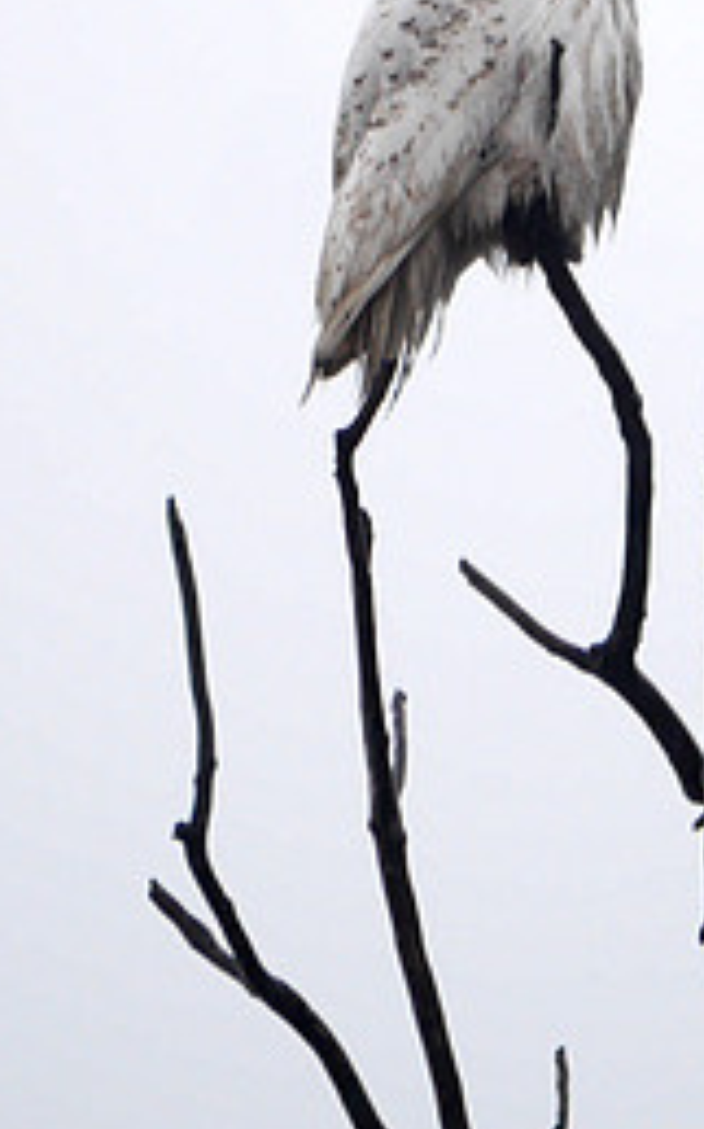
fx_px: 34113
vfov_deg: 1.9
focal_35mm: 1110
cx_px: 726
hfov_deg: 1.2
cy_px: 258
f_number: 5.6
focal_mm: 300
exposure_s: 1/400
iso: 250
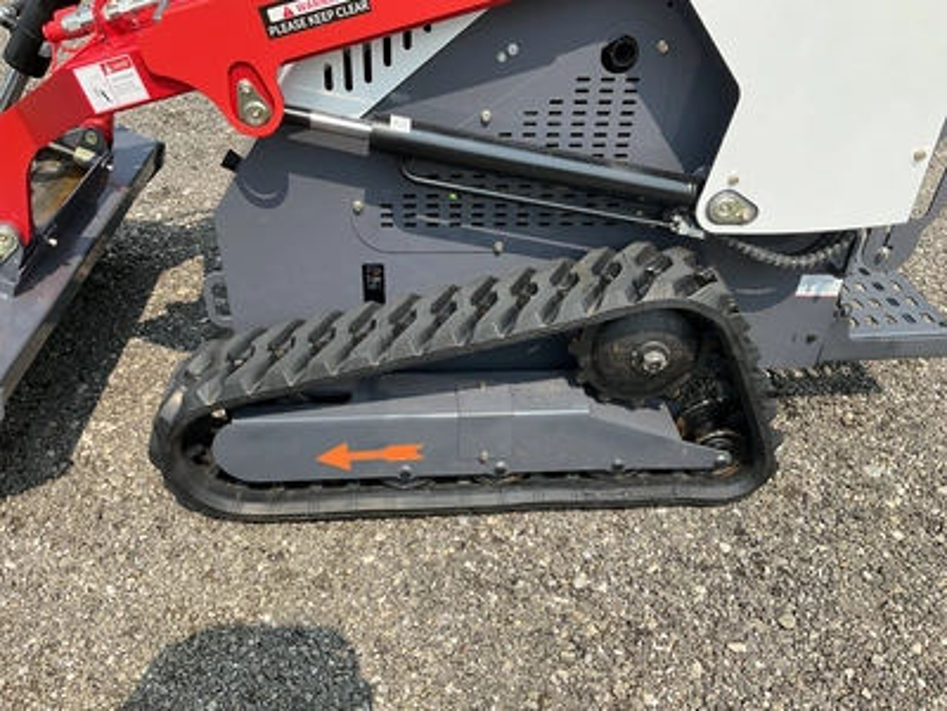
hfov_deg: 61.7
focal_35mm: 29
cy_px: 356
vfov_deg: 48.2
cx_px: 474
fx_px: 793
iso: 25
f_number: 1.8
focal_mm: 3
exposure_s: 1/1055
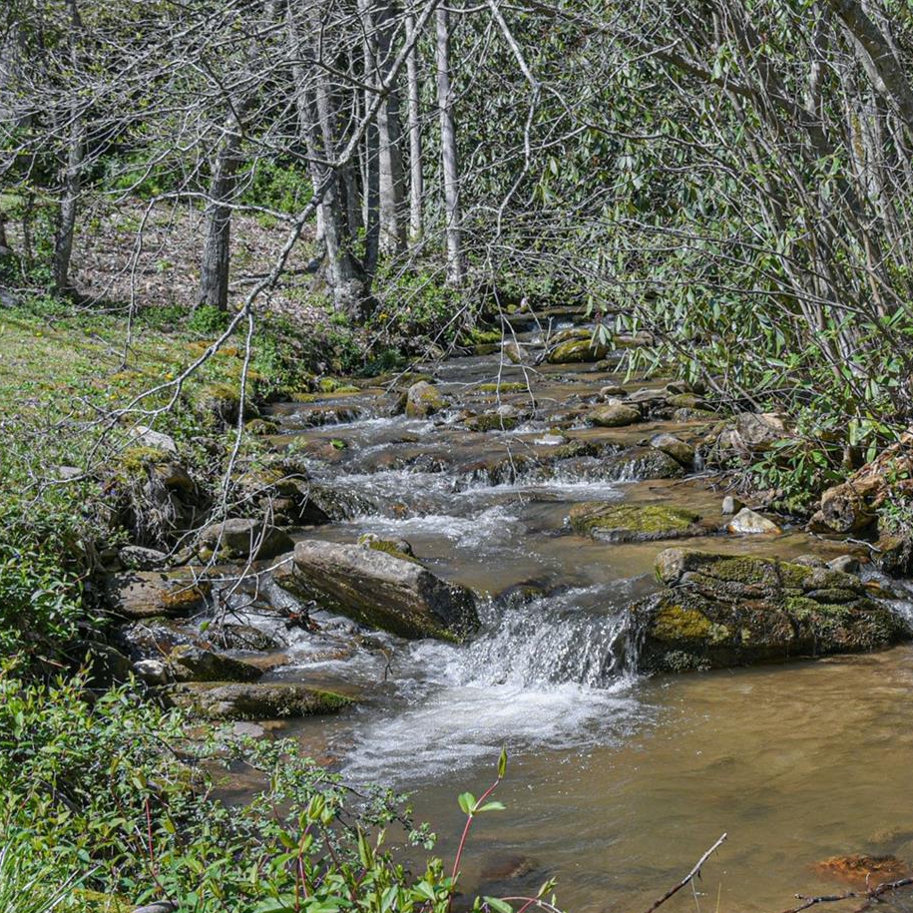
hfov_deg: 28.5
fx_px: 1761
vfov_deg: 28.9
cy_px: 617
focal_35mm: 59
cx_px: 720
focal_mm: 31
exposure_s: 1/250
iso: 400
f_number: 8
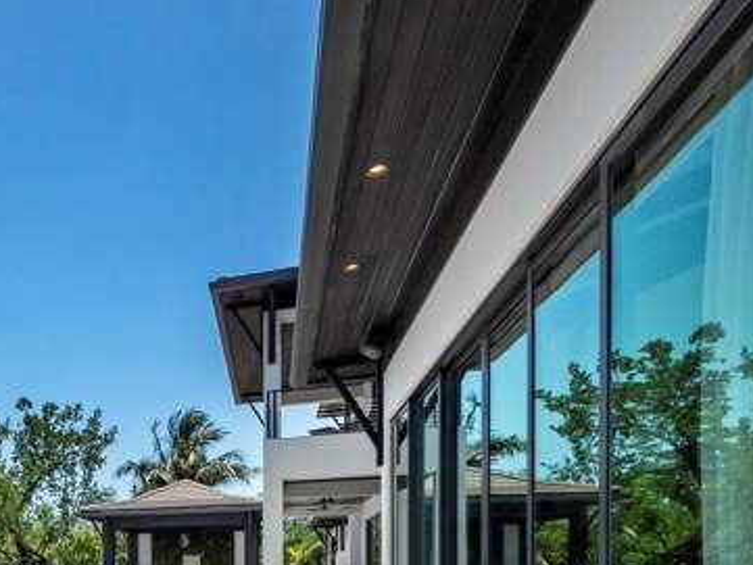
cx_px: -44
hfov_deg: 46.0
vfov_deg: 39.6
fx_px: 675
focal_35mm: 31
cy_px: 575
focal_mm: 7
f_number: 11
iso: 320
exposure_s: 1/640
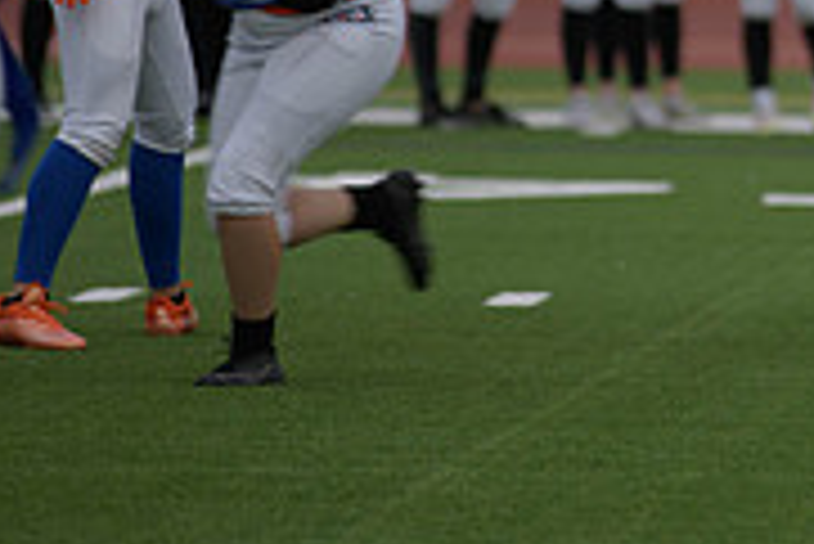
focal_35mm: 640
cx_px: 922
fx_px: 14482
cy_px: -61
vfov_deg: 2.2
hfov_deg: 3.2
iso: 80
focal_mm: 200
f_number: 2.8
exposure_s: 1/200
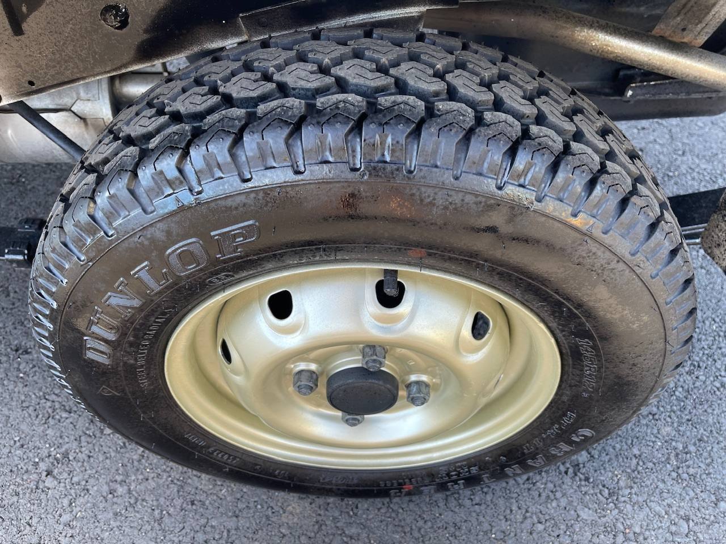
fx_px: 524
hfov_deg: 69.4
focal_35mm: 25
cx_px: 363
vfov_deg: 54.9
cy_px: 272
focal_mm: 5.1
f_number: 1.6
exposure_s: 1/121
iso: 40
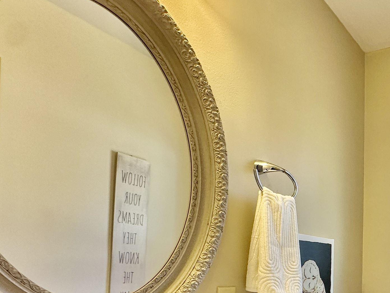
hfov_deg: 47.2
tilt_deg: +0.6
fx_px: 349
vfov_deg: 41.3
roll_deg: -1.8
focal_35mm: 31
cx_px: 400
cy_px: 272
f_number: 2.2
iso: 125
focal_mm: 2.22
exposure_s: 1/120
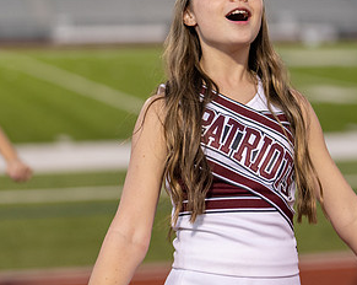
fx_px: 1256
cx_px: 201
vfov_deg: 12.9
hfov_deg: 16.2
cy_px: 114
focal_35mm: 119
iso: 400
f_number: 1.2
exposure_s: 1/1000
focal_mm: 50
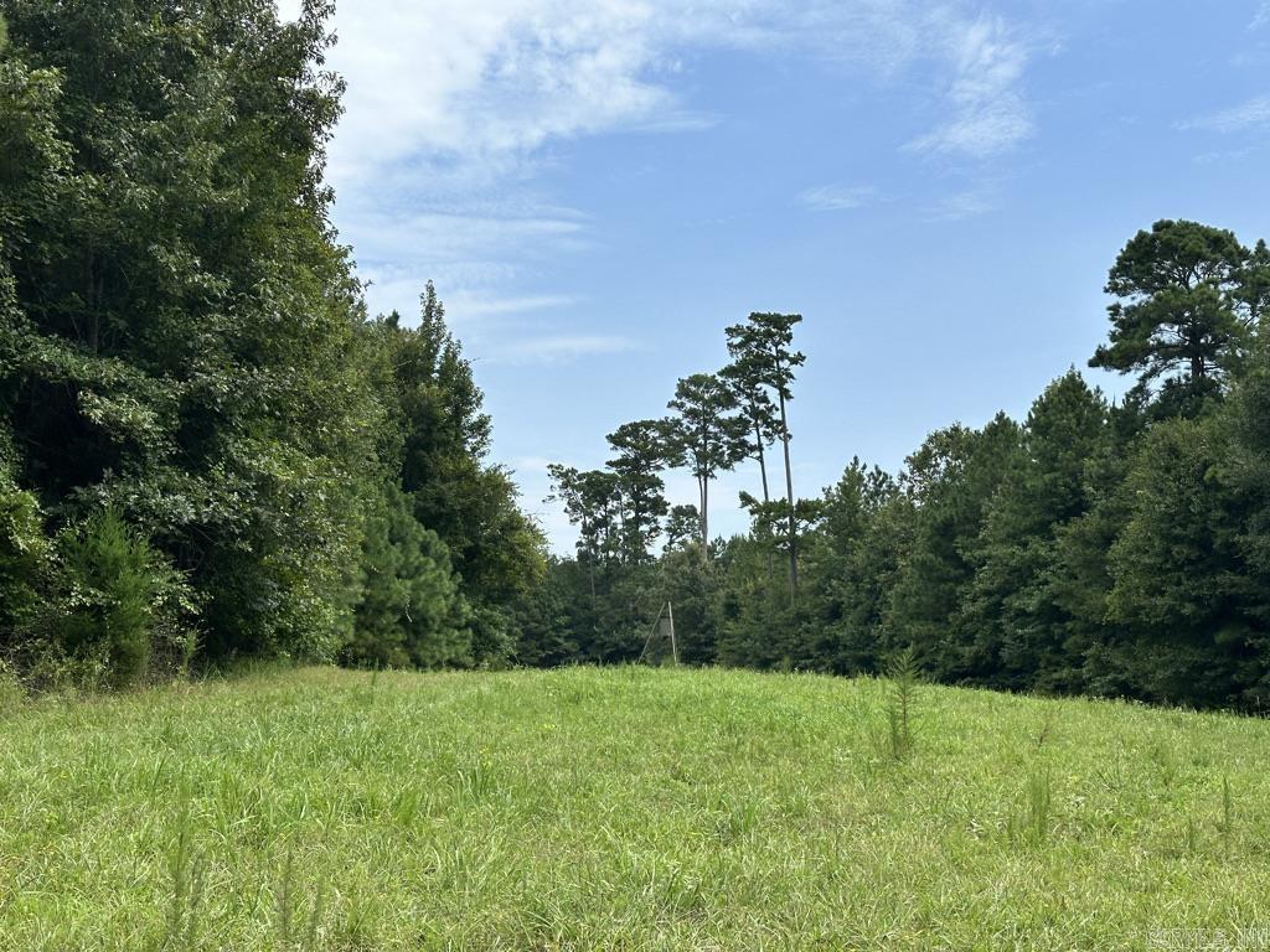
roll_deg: -1.1
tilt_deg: +7.7
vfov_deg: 30.3
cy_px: 476
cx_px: 635
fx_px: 1761
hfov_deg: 39.7
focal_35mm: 48
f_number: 1.78
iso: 64
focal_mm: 6.86
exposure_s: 1/4016
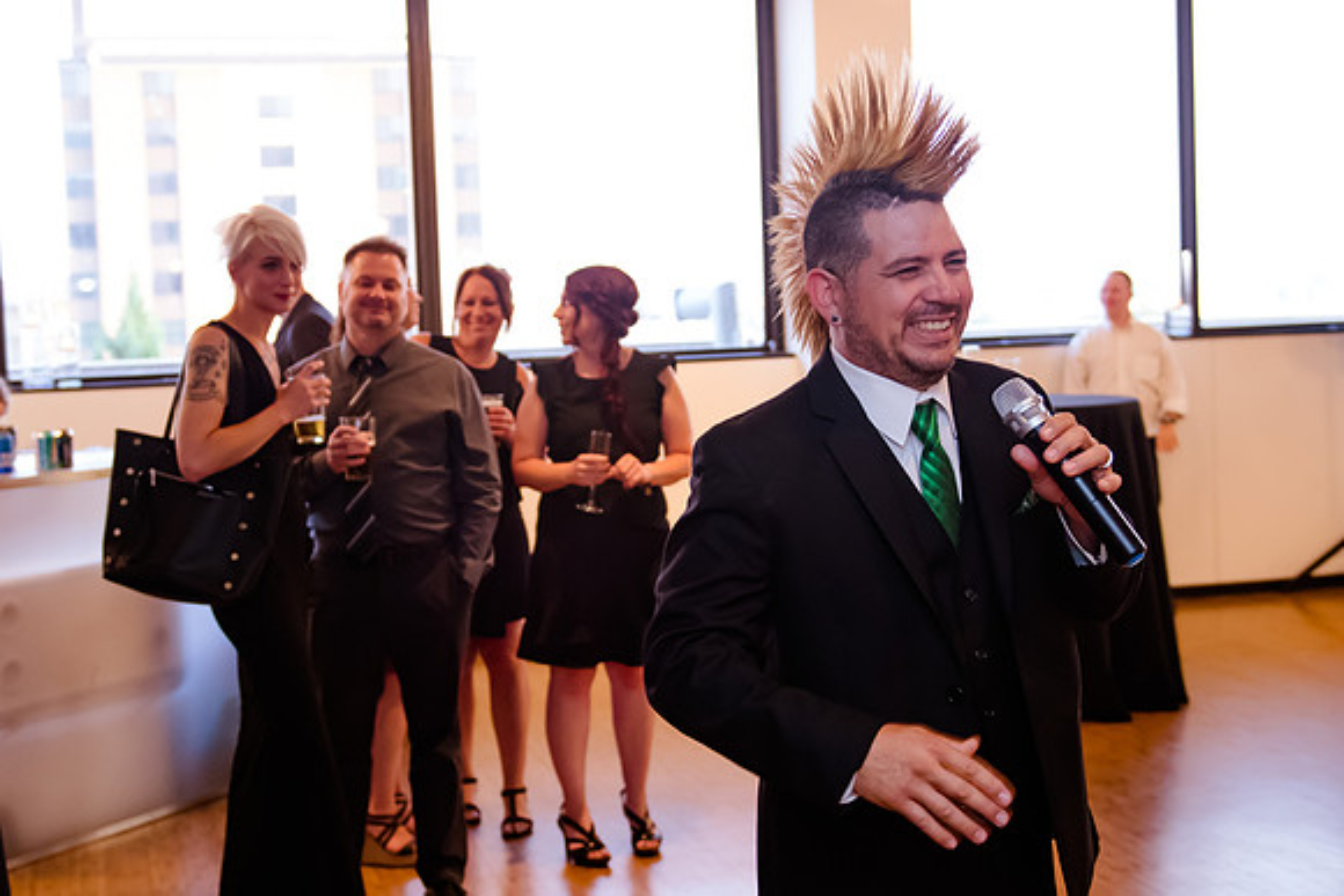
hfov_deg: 37.8
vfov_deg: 25.8
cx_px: 557
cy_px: 407
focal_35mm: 52
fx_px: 1957
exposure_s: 1/160
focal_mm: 32
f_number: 2.8
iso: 3200
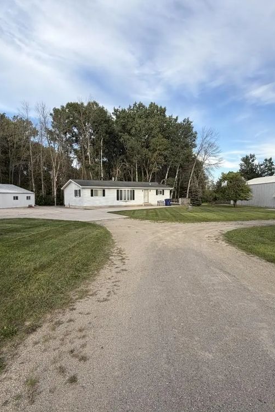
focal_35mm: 20
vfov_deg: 84.0
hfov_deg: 61.9
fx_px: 229
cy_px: 212
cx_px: 131
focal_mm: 2.22
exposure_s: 1/502
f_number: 2.2
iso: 50
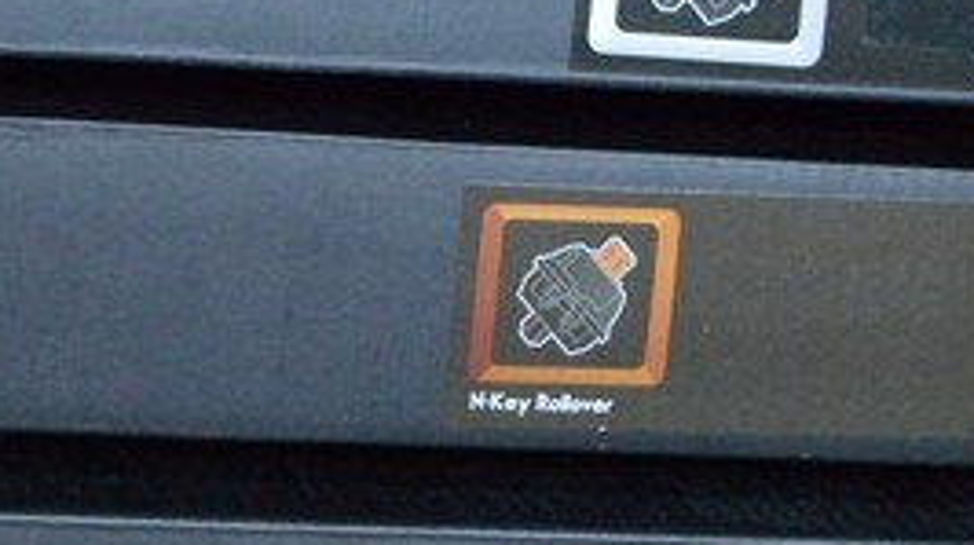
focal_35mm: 110
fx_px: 2838
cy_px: 347
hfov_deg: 17.9
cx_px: -377
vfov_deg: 11.0
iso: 6400
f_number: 4
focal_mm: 31
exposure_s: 1/125
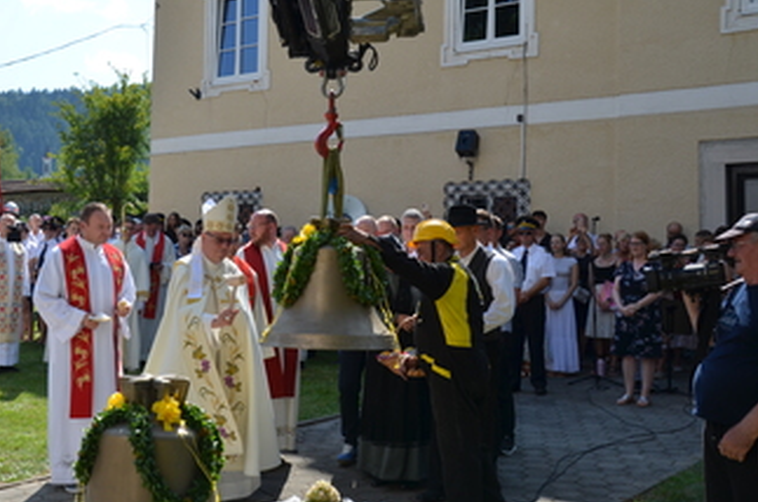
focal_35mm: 46
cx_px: 270
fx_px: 967
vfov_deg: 29.1
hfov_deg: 42.4
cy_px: 225
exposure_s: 1/250
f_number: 8
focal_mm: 22
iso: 125
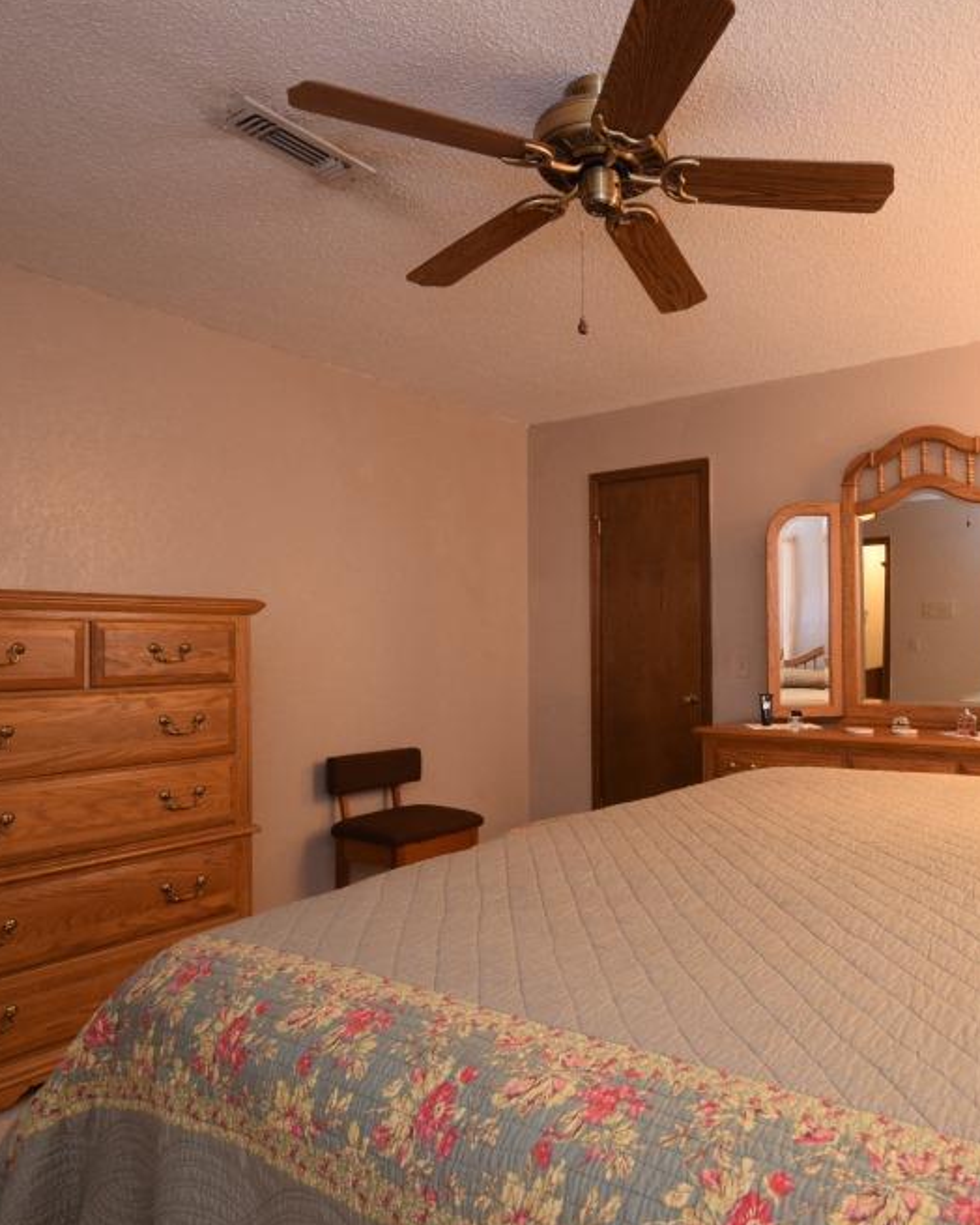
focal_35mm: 22
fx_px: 798
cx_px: 675
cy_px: 627
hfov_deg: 61.2
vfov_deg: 75.0
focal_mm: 10
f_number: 11
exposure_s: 1/1.6
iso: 500
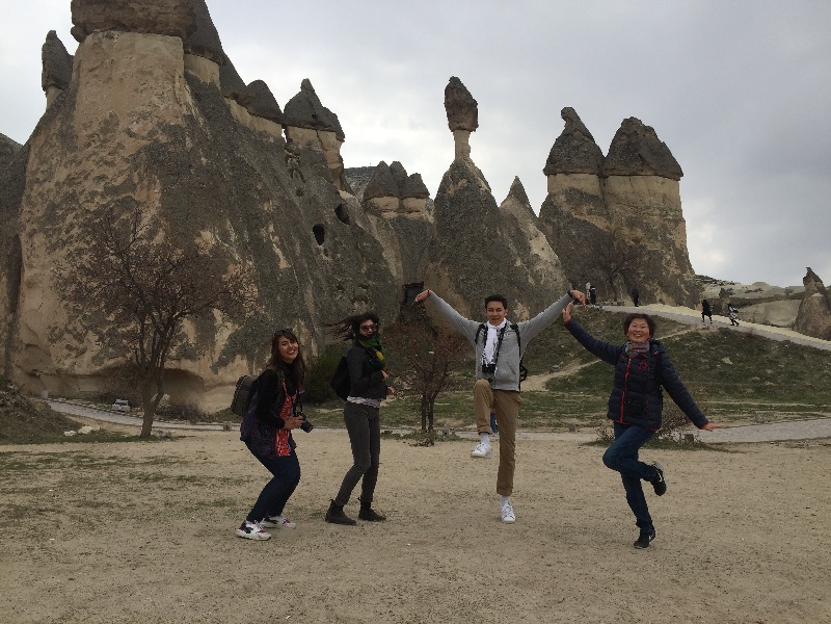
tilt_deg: +7.6
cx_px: 416
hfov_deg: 61.7
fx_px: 696
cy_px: 312
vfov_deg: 48.2
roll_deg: +0.1
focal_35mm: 29
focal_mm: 4.15
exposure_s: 1/1799
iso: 32
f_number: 2.2
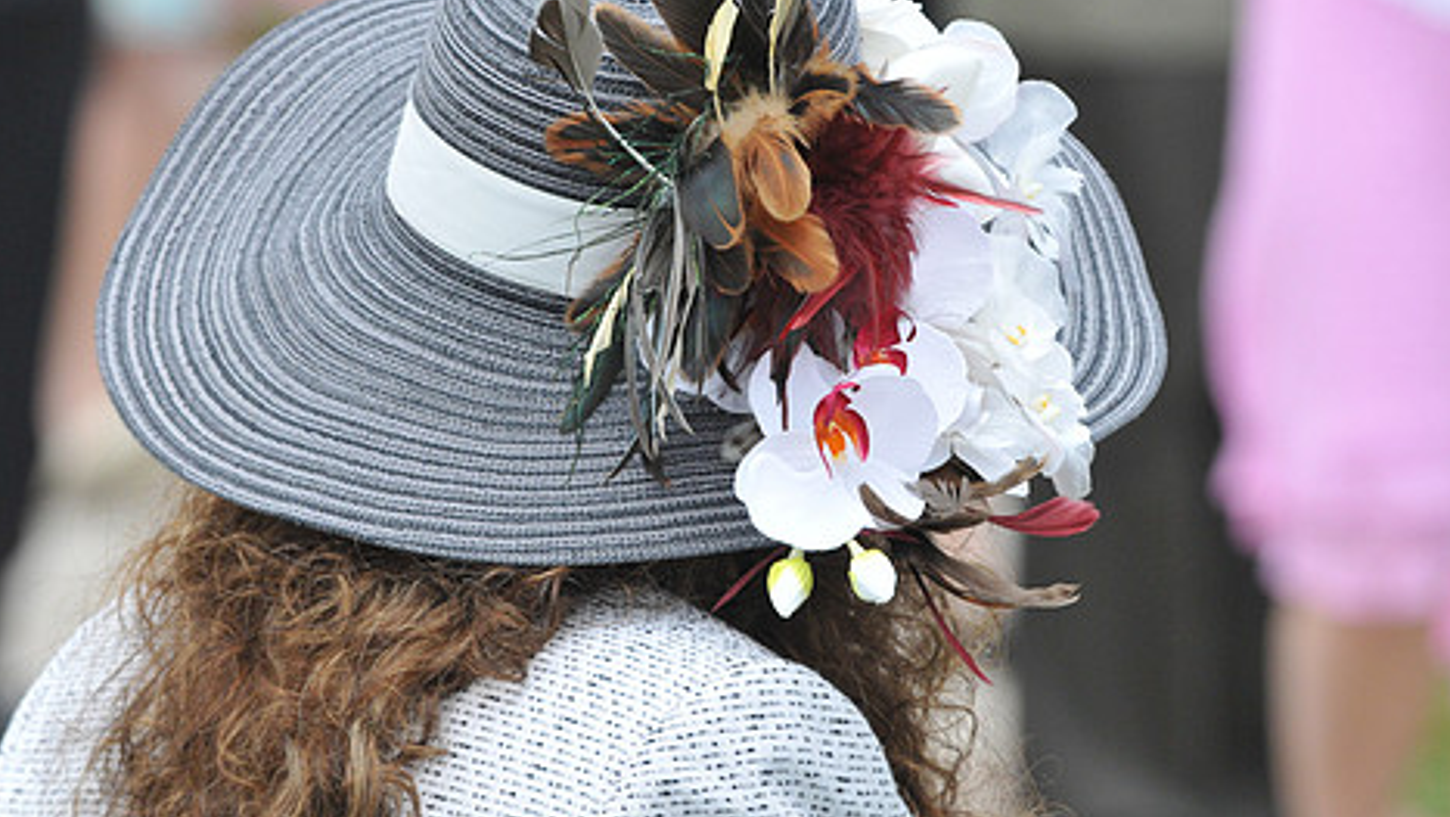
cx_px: 727
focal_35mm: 585
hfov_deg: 3.7
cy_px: 374
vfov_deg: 2.1
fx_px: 22499
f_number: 8
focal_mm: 300
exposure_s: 1/800
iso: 800
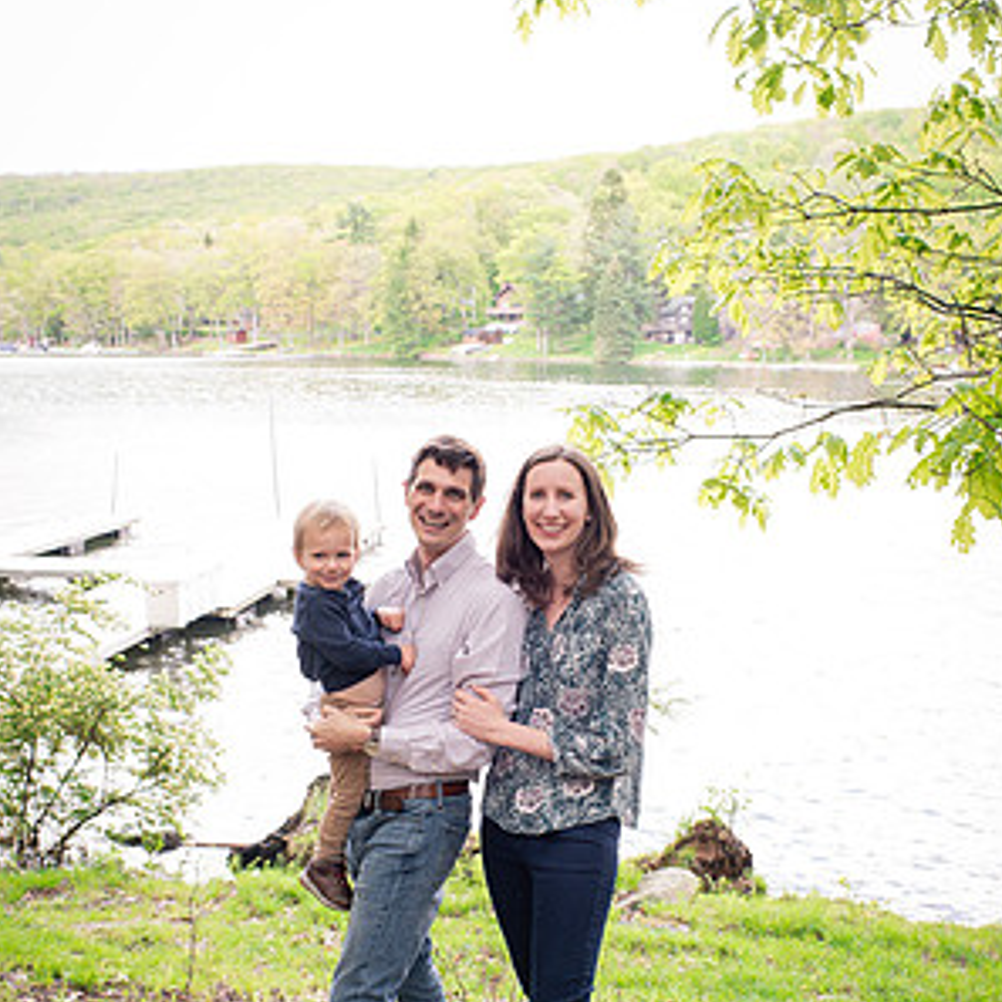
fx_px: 1474
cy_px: 631
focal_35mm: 45
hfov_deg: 37.6
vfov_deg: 37.3
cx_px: 503
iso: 800
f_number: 6.3
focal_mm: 35
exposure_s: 1/160
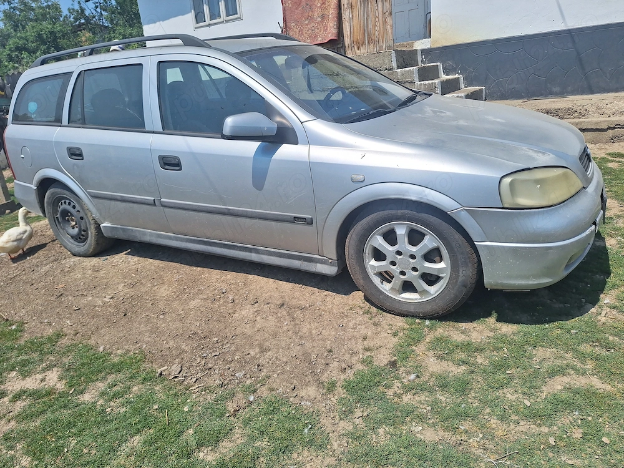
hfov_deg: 73.9
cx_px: 312
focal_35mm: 23
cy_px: 234
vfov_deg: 58.9
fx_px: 415
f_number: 1.8
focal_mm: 5.54
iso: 40
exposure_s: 1/5076
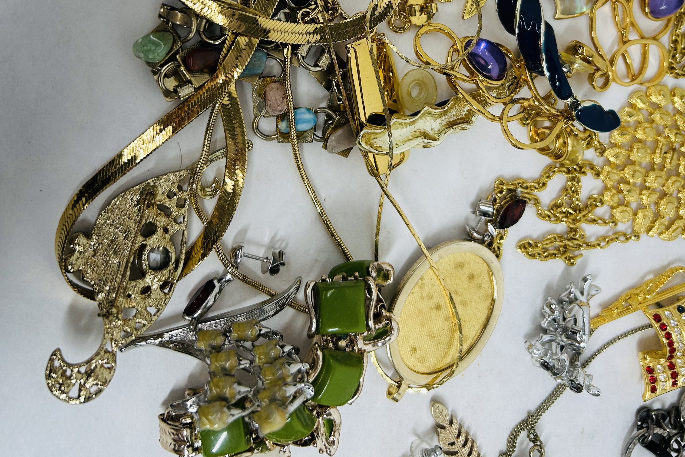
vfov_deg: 33.4
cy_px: 17
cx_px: 348
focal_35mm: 37
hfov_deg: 51.9
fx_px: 704
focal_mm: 5.7
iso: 50
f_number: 1.5
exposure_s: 1/324
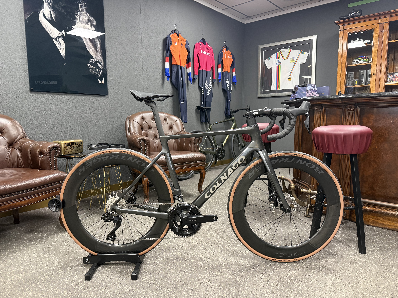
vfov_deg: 56.8
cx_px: 199
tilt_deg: -7.1
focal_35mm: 24
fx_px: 276
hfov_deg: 71.6
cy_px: 149
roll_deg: +0.9
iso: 400
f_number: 1.78
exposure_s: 1/50
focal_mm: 6.76
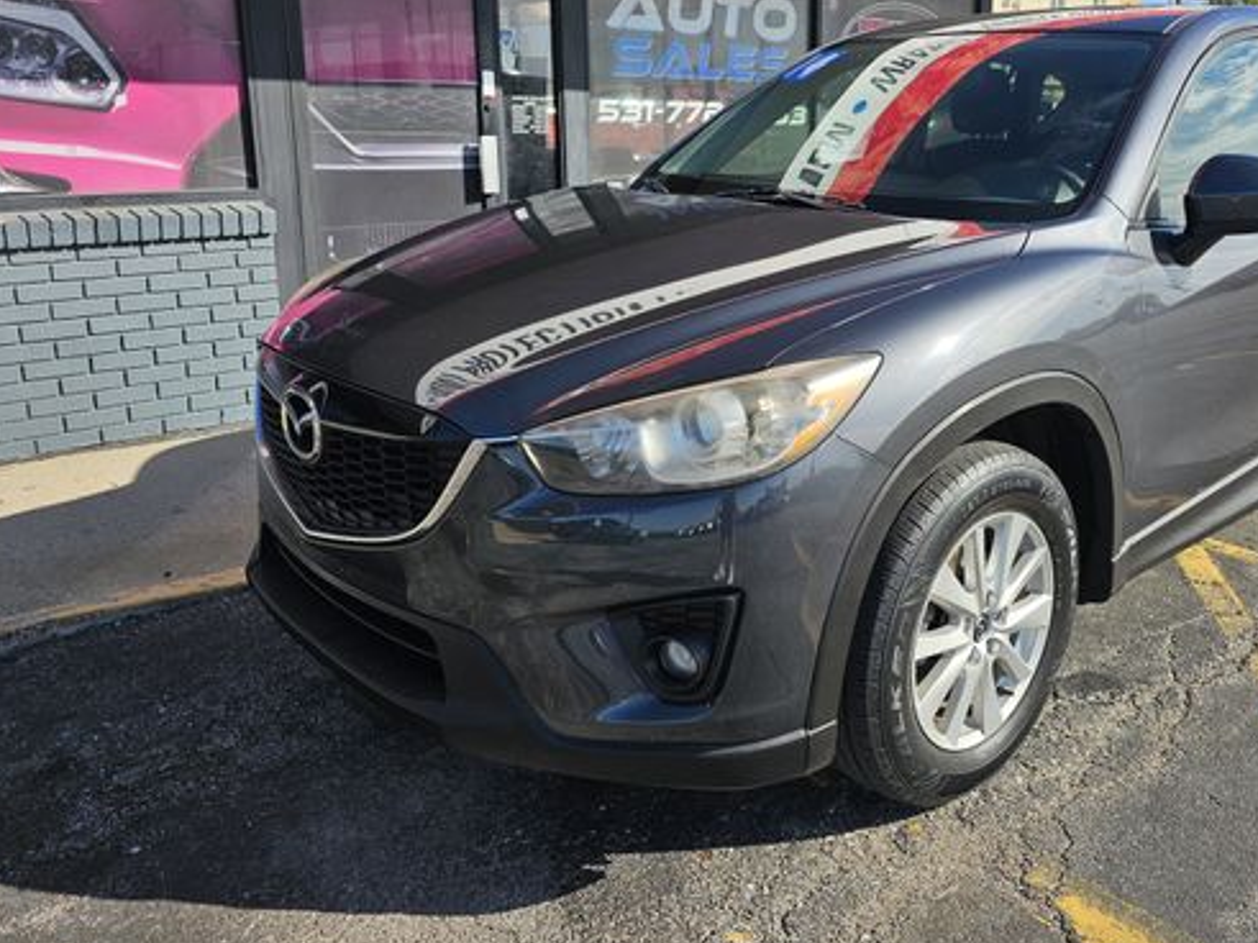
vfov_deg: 46.4
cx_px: 794
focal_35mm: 30
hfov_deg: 59.1
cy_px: 359
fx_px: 1090
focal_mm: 6.3
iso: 12
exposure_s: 1/912
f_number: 1.7
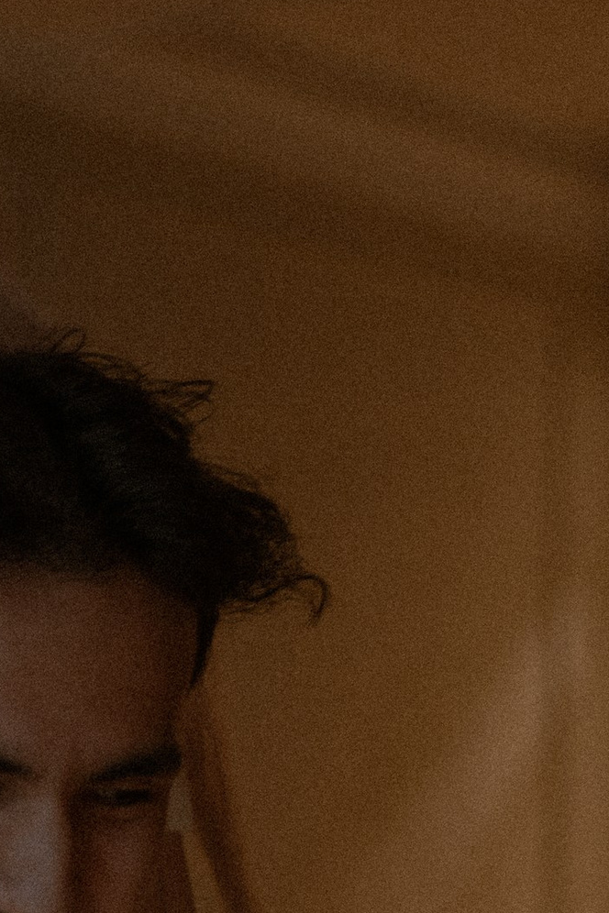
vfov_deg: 14.4
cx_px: -199
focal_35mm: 135
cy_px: 1272
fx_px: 3425
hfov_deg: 9.9
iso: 1000
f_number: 1.4
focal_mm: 35
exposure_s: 1/200
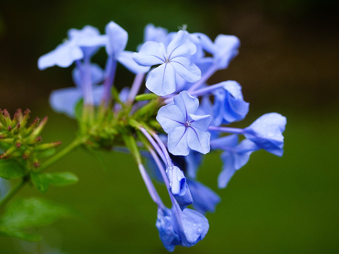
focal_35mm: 120
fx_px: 1175
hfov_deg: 16.4
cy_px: 127
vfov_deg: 12.3
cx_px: 170
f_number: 2.8
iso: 160
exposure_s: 1/320
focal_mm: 60
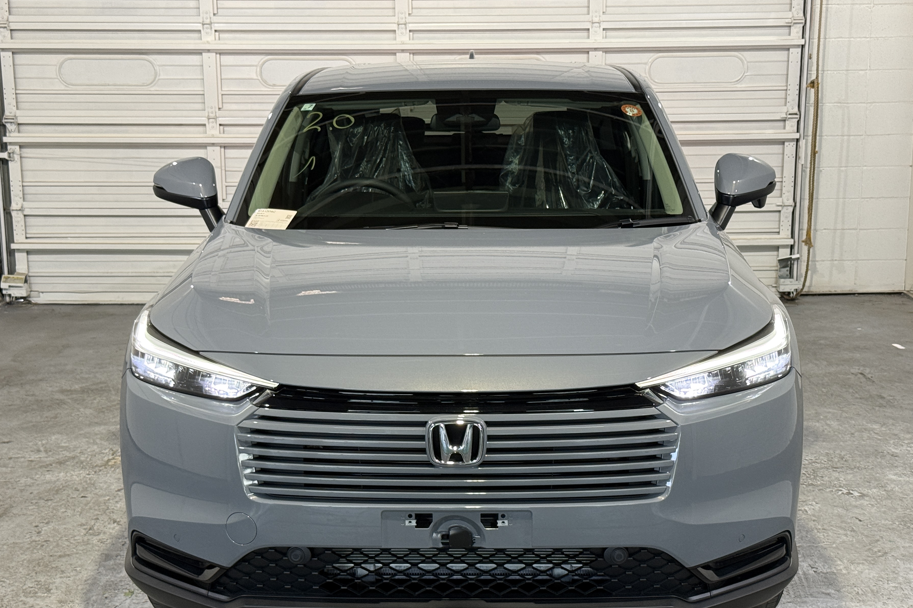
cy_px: 348
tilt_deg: -12.1
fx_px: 1420
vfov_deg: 24.2
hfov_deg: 35.6
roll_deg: -0.4
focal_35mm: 56
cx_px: 460
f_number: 1.78
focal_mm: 6.76
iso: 100
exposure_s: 1/60
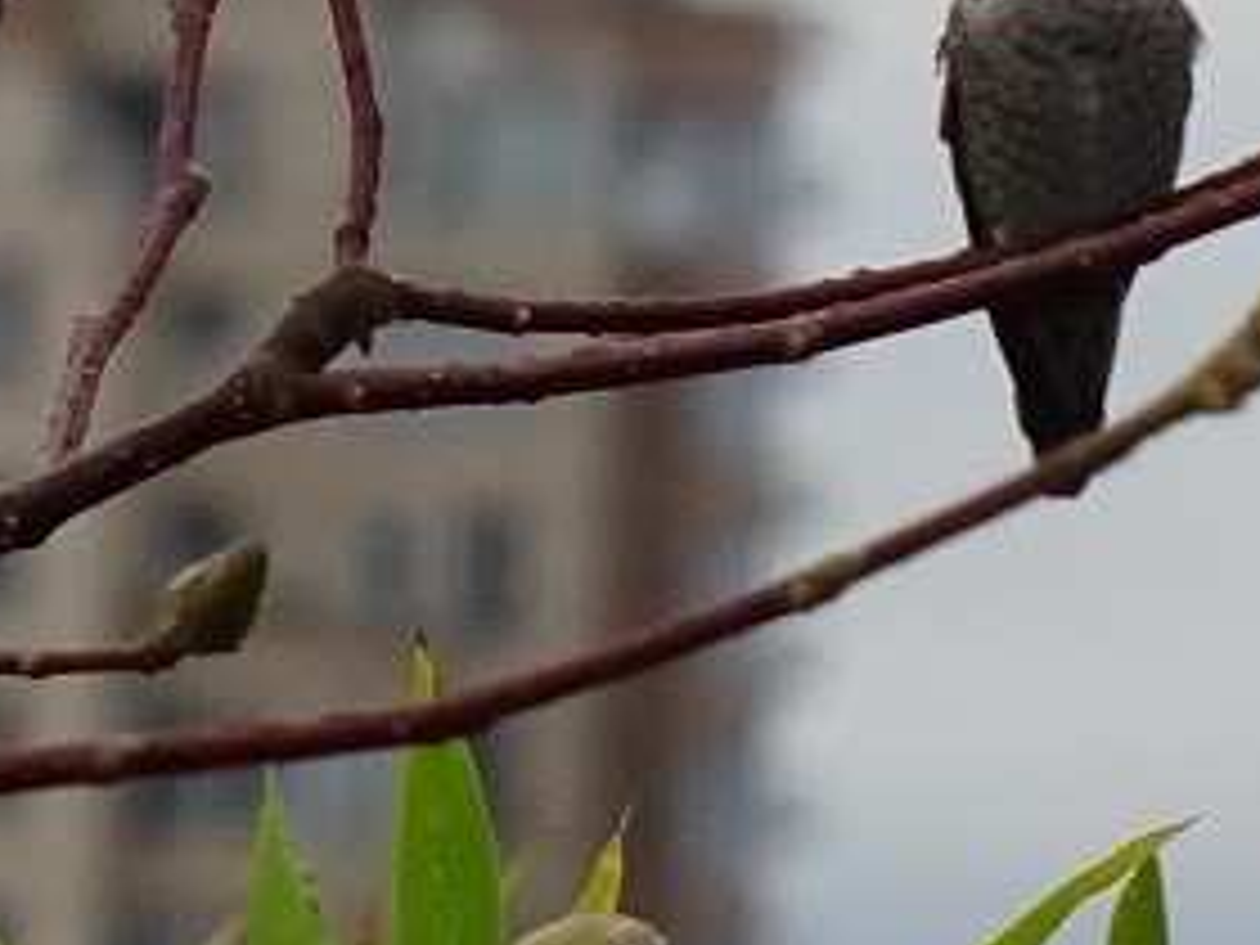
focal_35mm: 1410
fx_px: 51323
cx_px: 608
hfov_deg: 1.4
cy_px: 194
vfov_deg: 1.1
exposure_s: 1/250
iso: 250
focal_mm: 52.59
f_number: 6.3
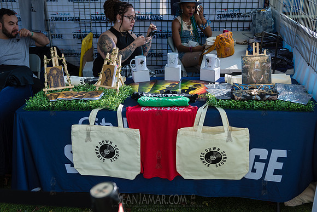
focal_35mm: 40
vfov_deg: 33.4
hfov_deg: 48.4
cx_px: 158
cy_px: 106
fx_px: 352
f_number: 3.5
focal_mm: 40
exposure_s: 1/250
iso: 500
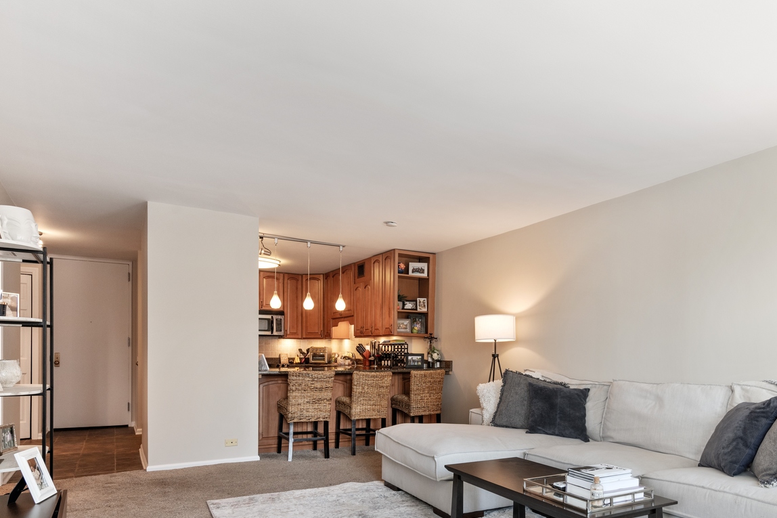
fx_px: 518
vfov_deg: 51.9
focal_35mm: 24
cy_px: 353
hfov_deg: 73.5
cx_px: 429
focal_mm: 17
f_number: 8
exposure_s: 1/8
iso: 200
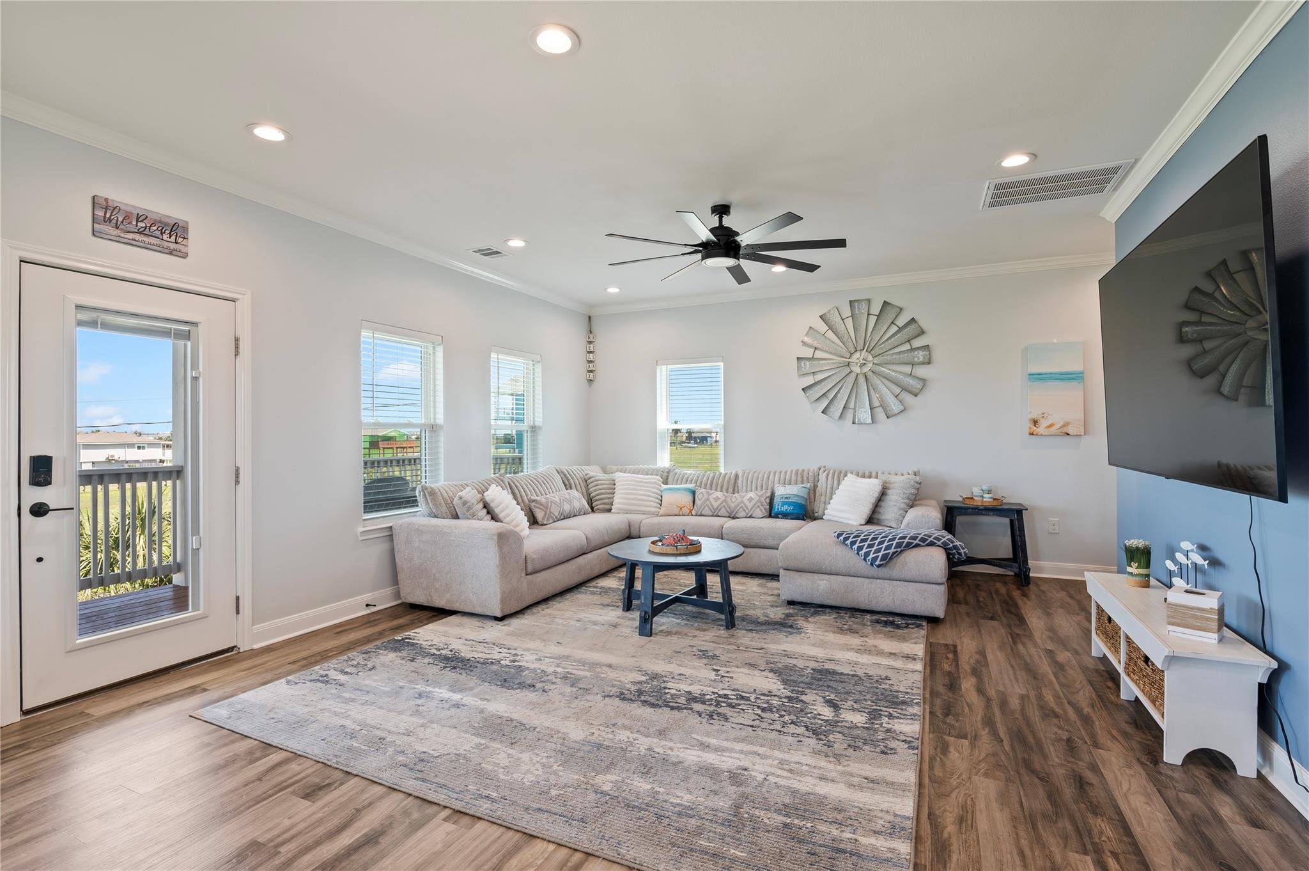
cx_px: 654
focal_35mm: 16
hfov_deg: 96.8
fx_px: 581
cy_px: 436
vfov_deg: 73.7
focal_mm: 16
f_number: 6.3
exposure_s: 1/5
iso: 100
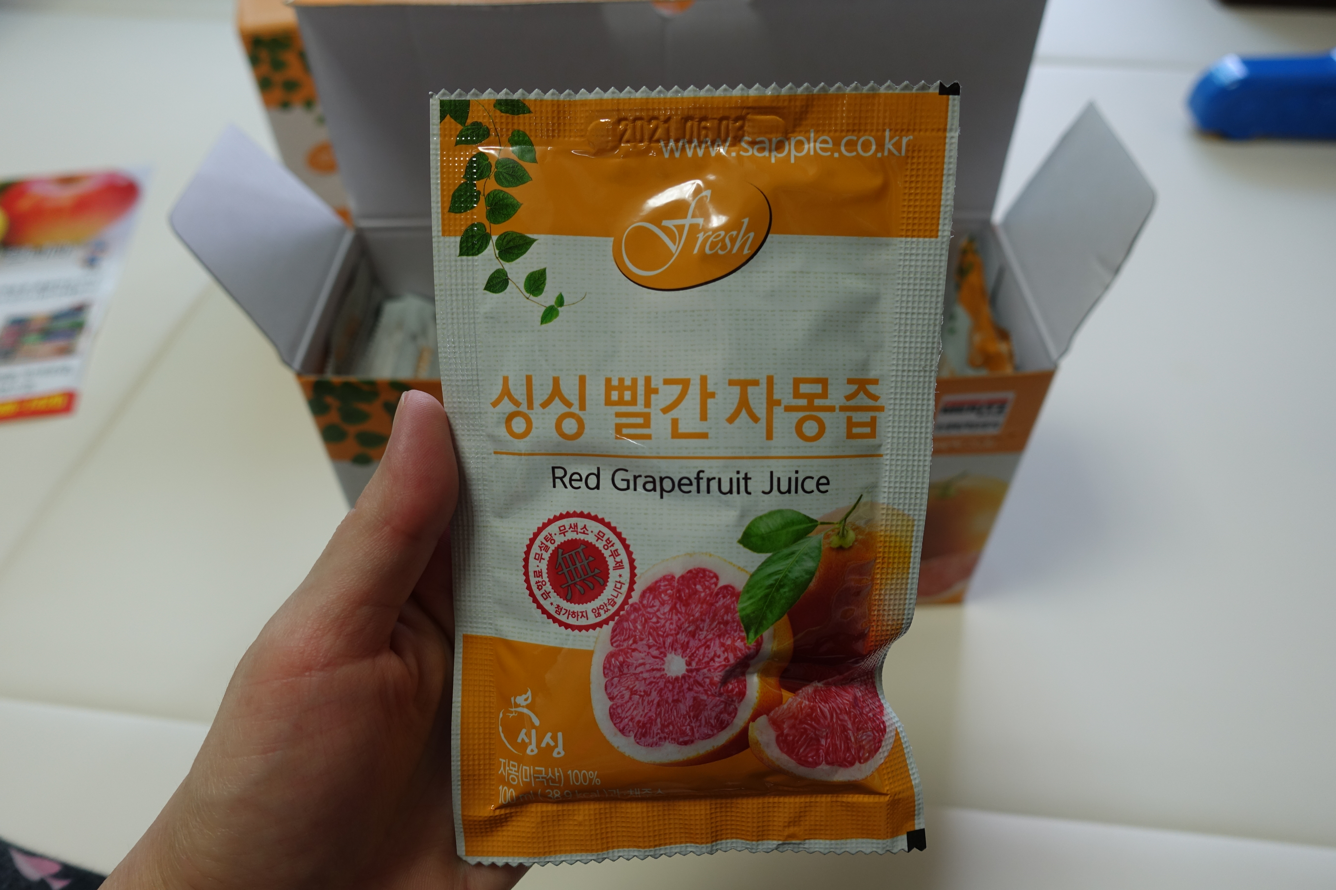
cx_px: 668
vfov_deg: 53.1
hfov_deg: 73.7
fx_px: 891
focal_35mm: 24
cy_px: 445
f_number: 2.8
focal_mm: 8.8
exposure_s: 1/60
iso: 125
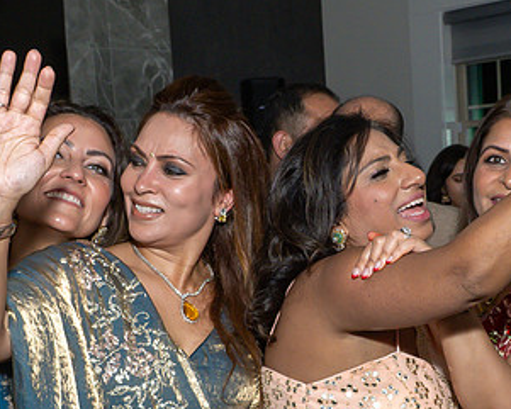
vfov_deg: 22.9
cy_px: 304
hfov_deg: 28.6
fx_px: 998
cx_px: 322
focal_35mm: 66
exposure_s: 1/250
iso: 800
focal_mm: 17
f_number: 7.1
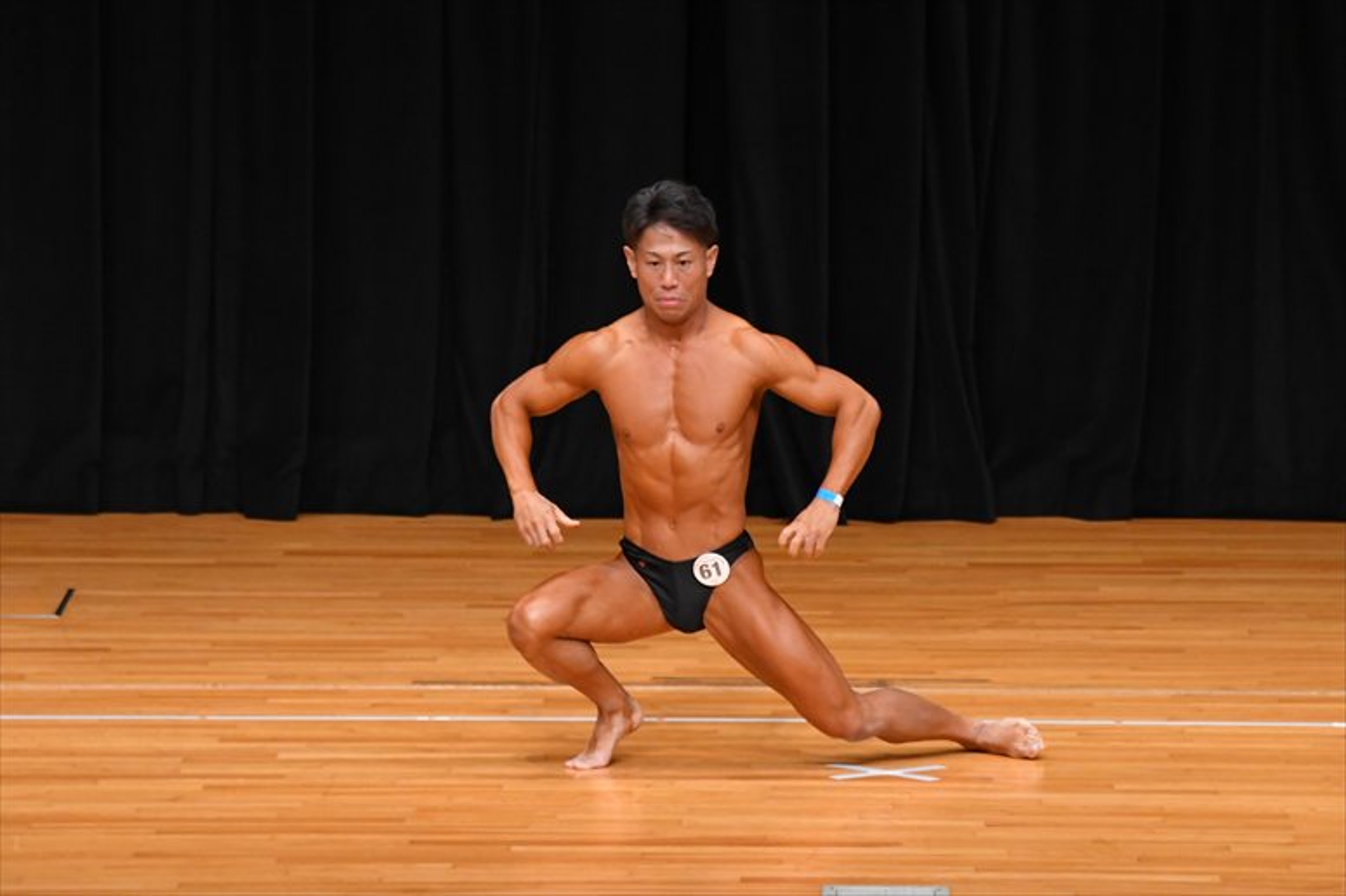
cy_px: 448
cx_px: 673
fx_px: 10651
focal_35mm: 285
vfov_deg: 4.8
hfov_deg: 7.2
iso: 3200
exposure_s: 1/400
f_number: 5.6
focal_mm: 190
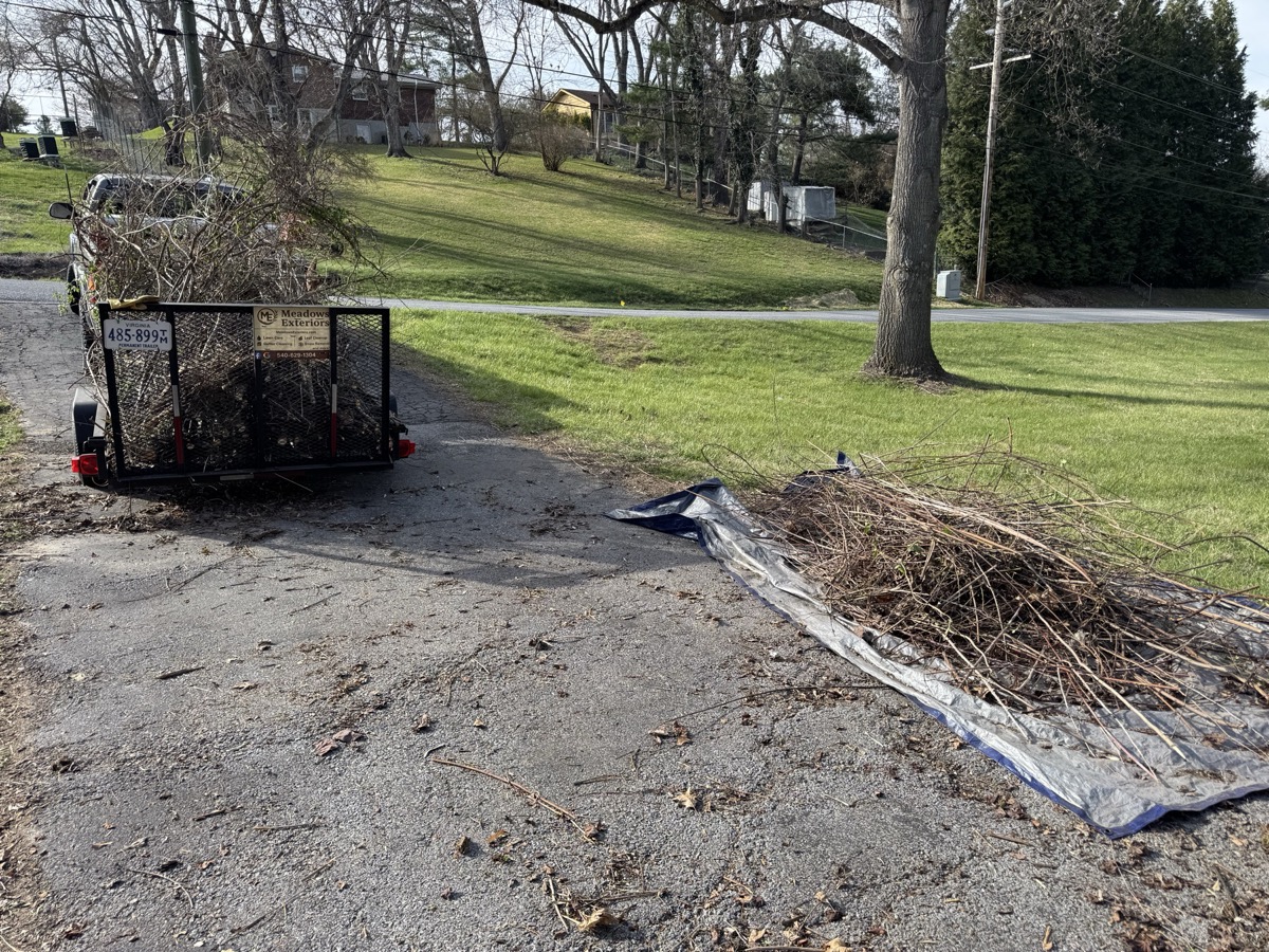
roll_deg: +1.9
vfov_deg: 56.8
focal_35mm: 24
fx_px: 880
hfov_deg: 71.6
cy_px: 476
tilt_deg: -14.7
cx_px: 634
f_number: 1.78
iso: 80
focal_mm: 6.76
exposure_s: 1/1488
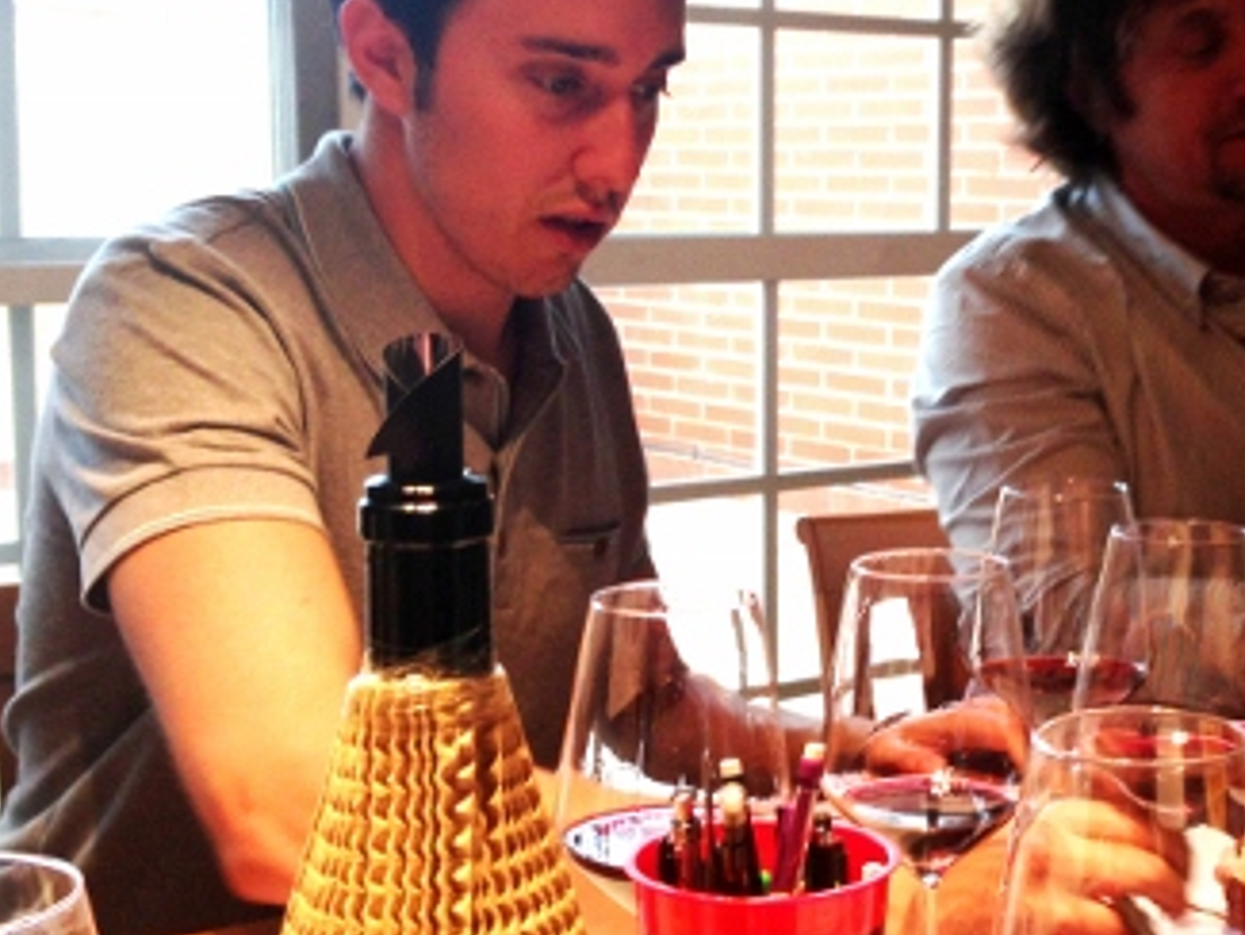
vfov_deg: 22.6
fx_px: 2339
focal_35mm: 65
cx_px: 946
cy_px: 460
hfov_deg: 29.3
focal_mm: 4.13
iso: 64
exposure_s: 1/20
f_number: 2.4
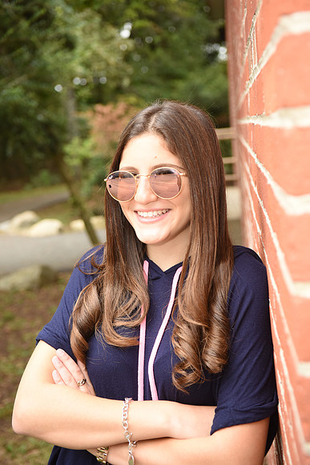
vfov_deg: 36.2
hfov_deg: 24.6
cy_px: 232
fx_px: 710
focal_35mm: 55
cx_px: 155
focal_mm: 55
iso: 500
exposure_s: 1/200
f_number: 4.5
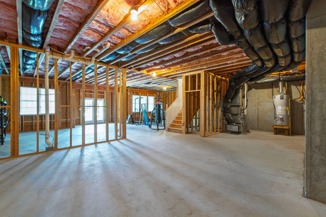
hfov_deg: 100.4
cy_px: 108
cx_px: 163
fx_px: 136
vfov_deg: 77.3
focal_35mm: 15
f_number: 8
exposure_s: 1
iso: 640
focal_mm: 10
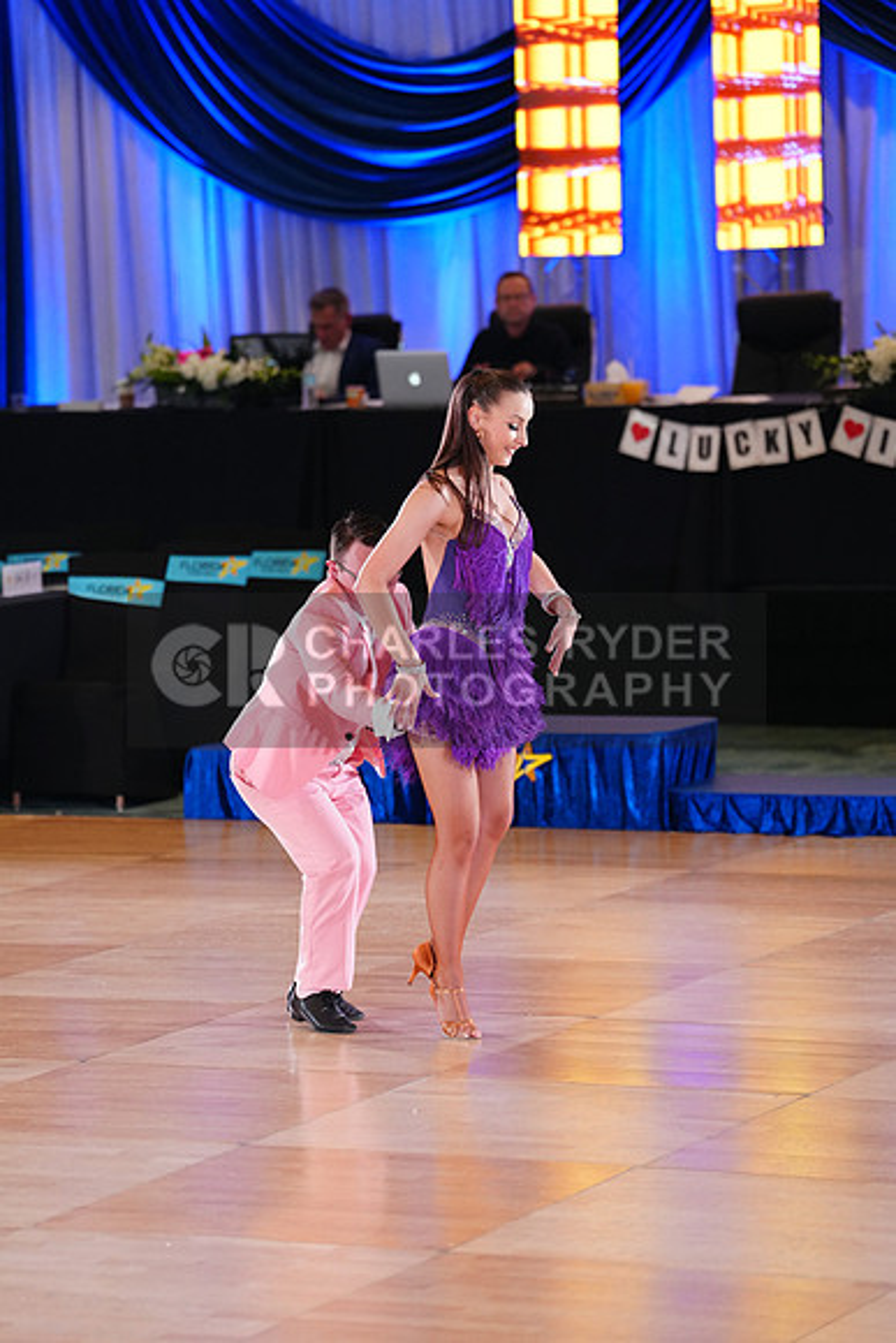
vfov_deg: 14.5
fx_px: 5260
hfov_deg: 9.7
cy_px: 672
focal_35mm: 141
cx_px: 448
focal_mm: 141
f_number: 2.8
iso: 2500
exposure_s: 1/500
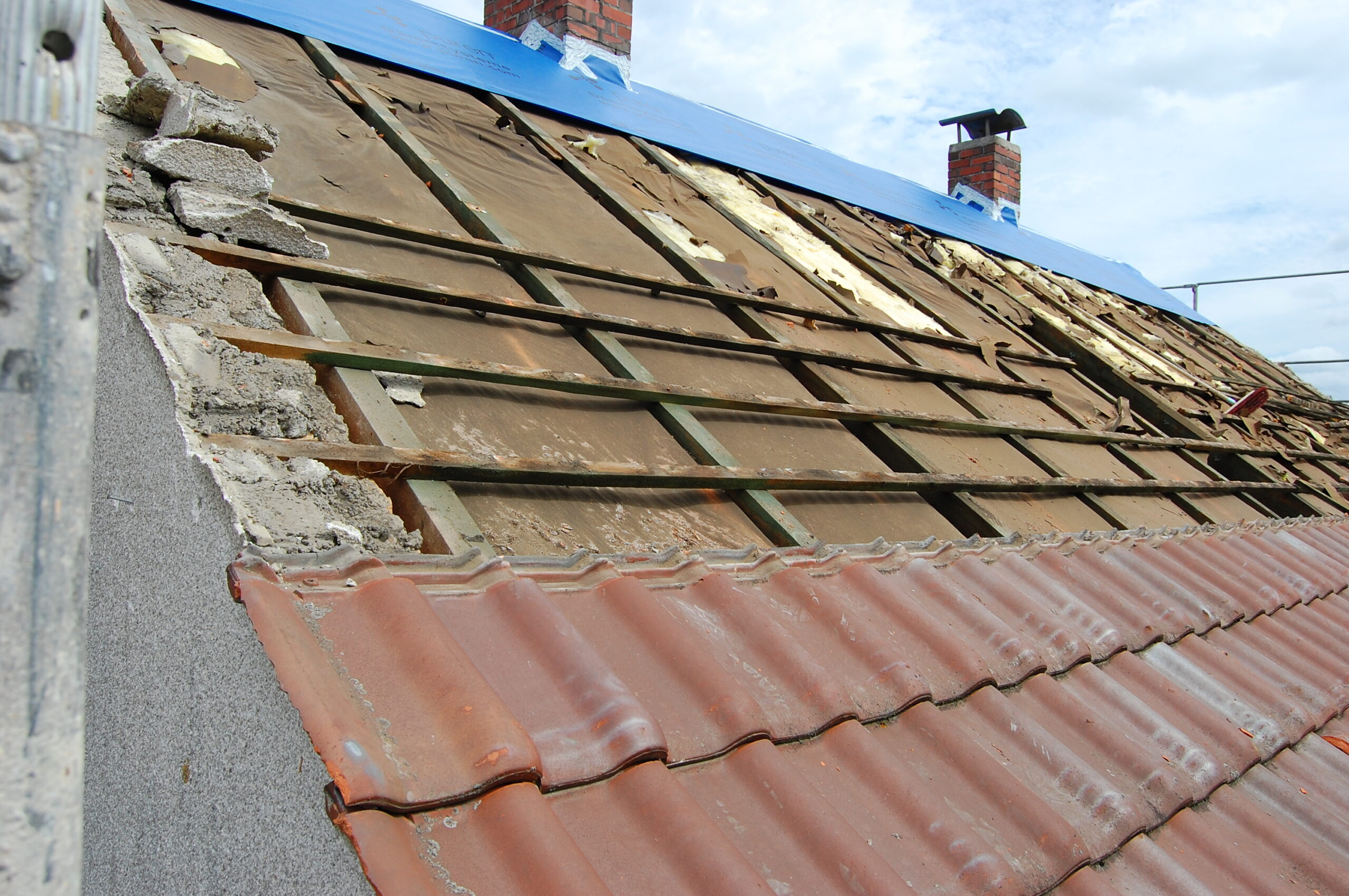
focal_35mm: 27
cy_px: 448
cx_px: 674
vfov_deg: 47.8
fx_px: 1011
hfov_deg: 67.4
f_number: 8
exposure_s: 1/400
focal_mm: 18
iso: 200
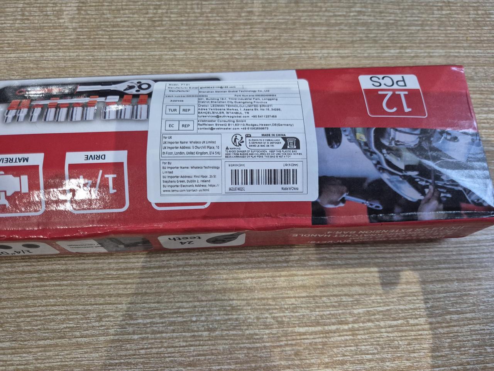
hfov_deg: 73.9
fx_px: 328
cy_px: 186
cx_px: 247
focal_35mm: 23
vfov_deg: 58.9
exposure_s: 1/120
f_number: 1.8
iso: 800
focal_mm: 5.4
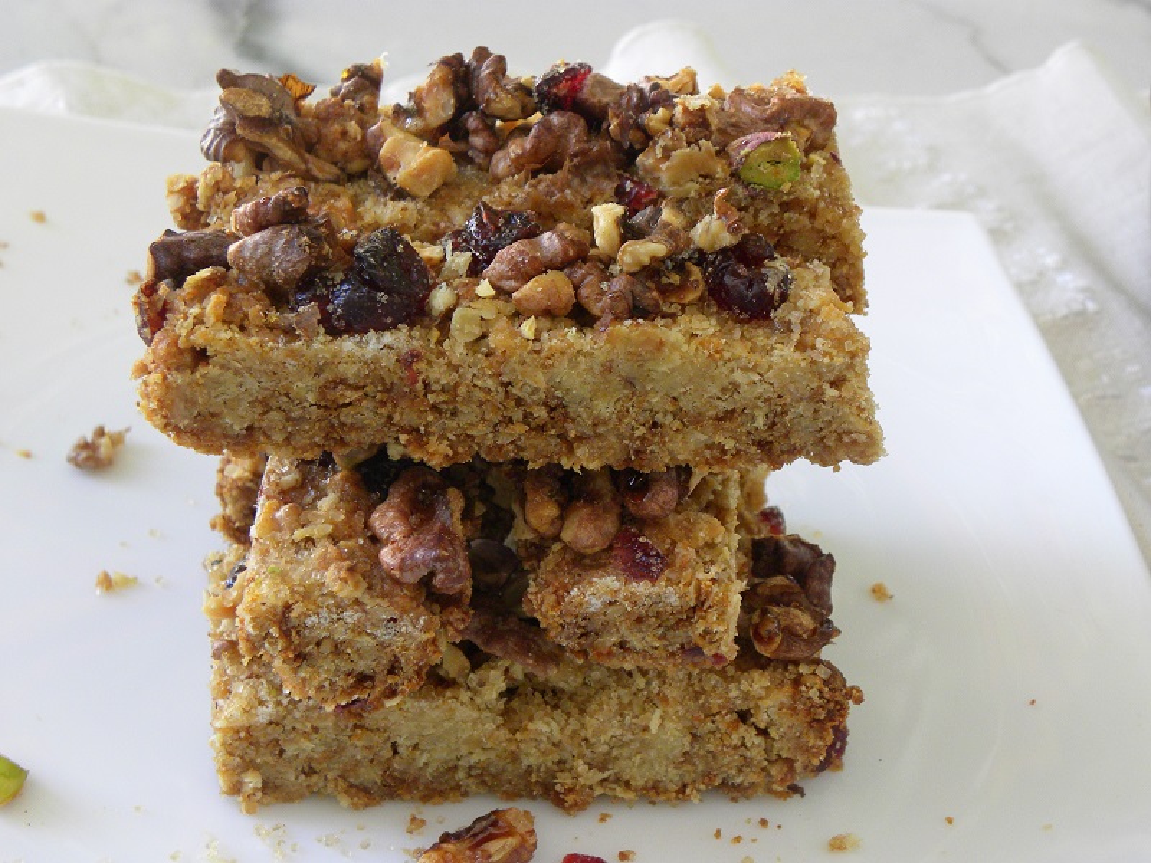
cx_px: 576
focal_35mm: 52
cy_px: 432
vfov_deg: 28.0
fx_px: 1729
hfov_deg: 36.8
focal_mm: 9.2
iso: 188
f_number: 3.5
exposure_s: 1/60.4
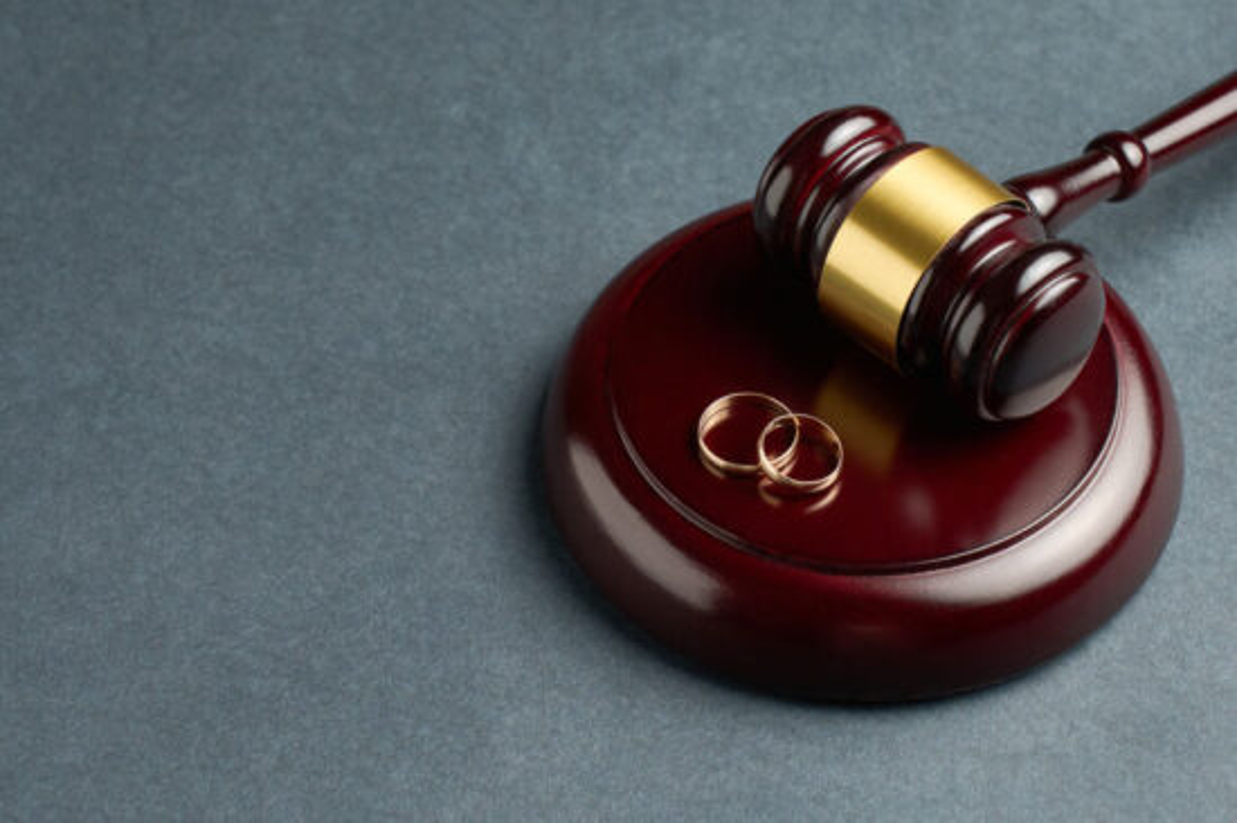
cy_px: 412
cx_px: 618
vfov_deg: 12.2
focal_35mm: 112
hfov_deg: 18.3
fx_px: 3846
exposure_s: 1/100
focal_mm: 75
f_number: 7.1
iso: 400
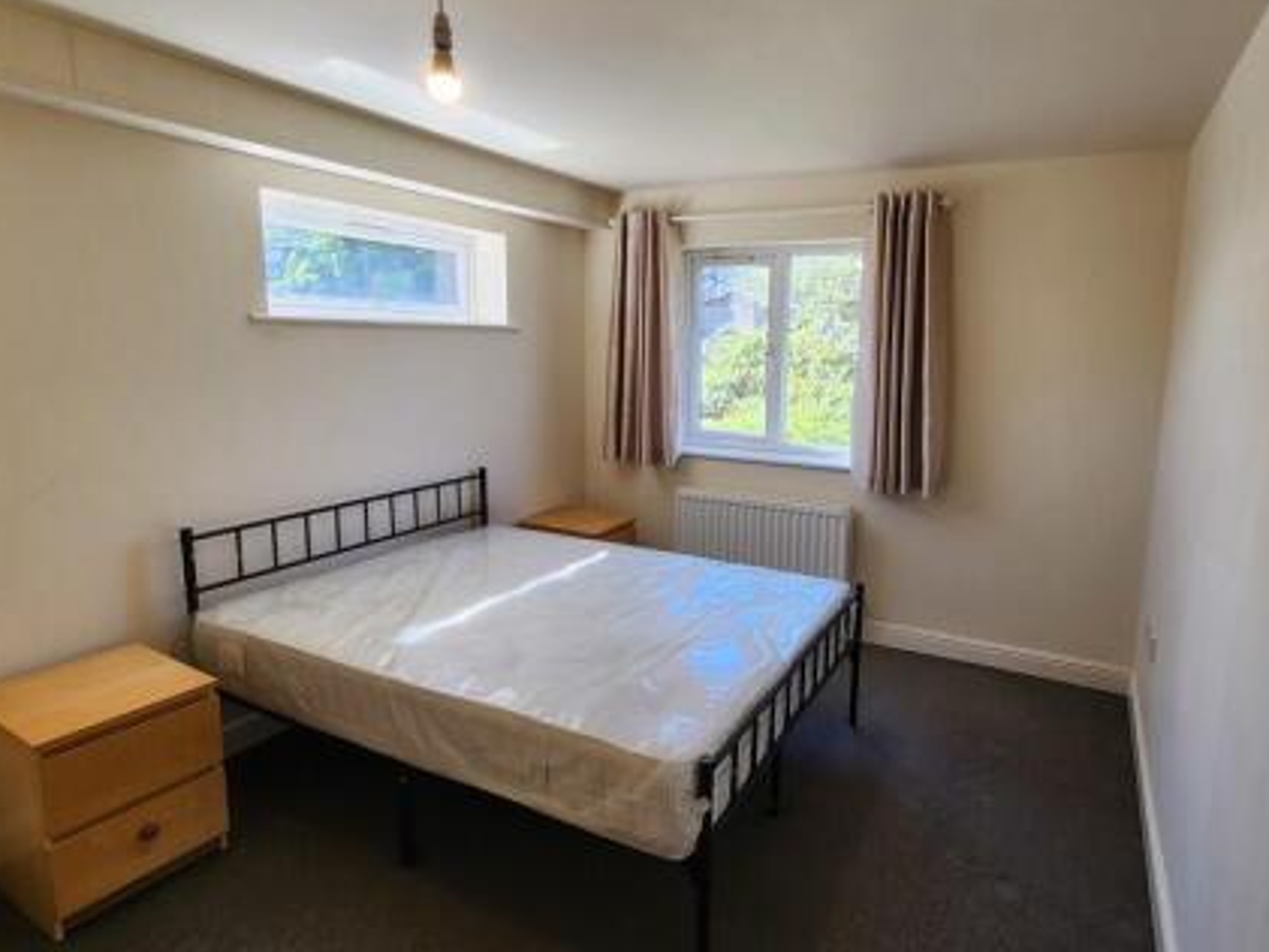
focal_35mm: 18
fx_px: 660
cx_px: 716
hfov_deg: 87.3
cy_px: 453
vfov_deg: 71.6
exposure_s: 1/100
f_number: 2.2
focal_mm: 2.2
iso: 64
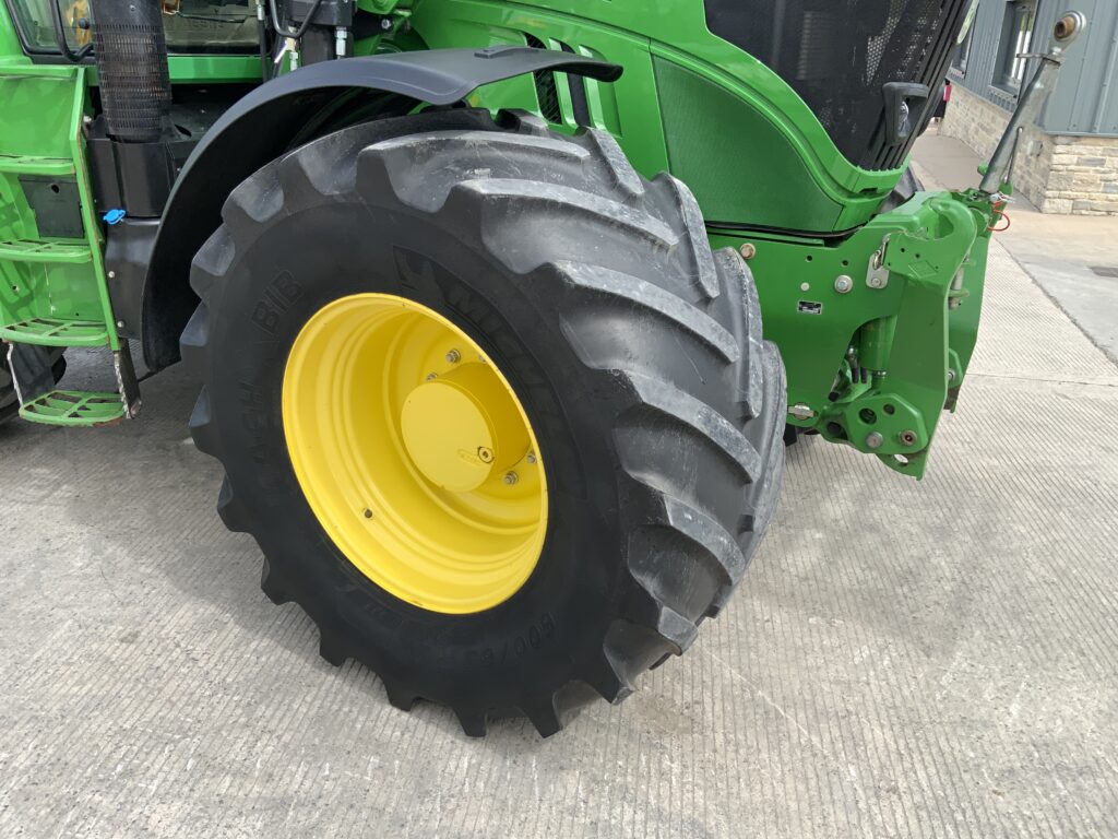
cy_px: 420
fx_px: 937
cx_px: 559
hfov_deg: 61.7
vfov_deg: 48.2
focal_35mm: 29
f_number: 1.8
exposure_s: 1/556
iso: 16
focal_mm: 3
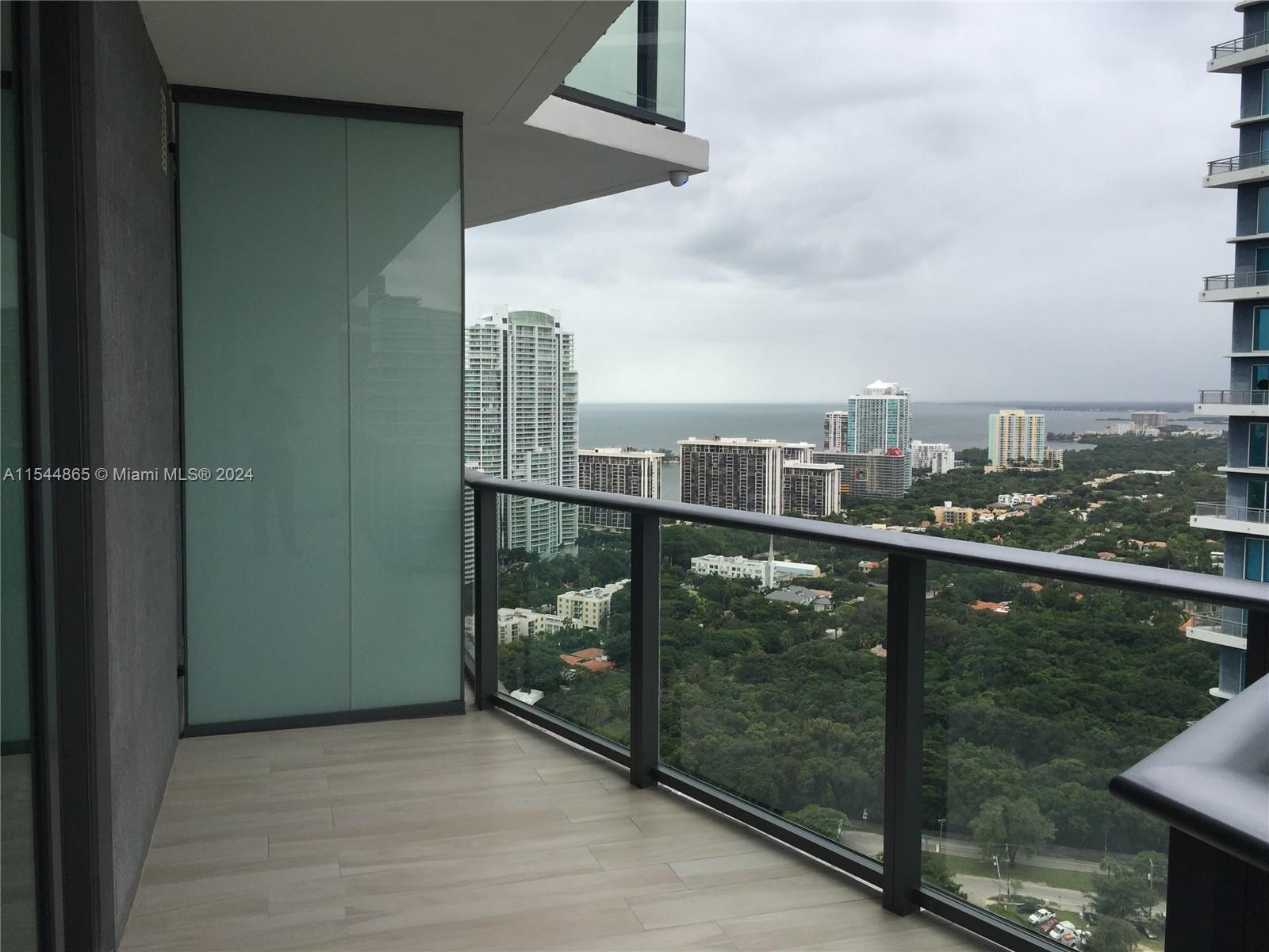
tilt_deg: -4.8
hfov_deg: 61.7
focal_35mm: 29
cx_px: 634
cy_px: 476
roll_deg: -1.3
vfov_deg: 48.2
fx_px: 1063
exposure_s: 1/746
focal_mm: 4.15
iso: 32
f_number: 2.2
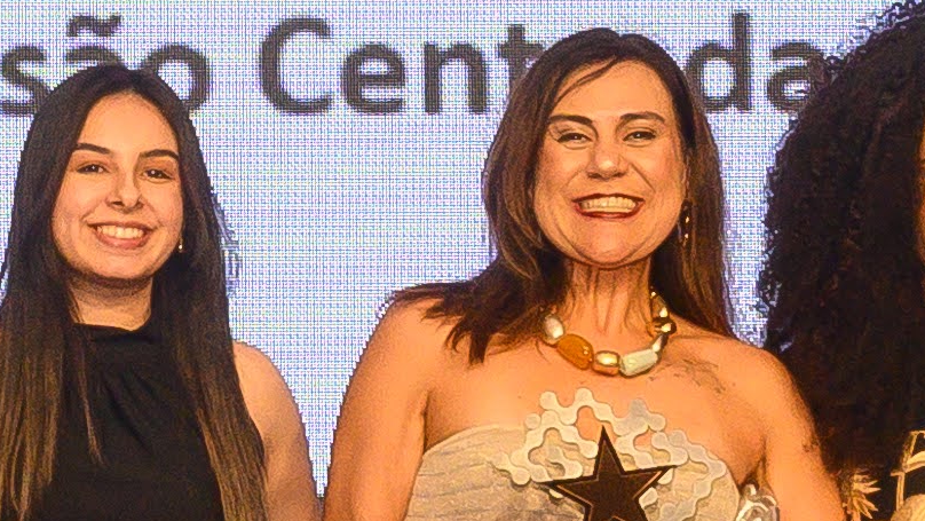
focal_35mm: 199
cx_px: 96
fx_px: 4882
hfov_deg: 10.8
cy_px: 363
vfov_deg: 6.1
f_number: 13
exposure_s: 1/100
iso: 1250
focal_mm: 26
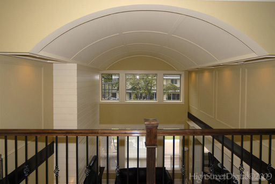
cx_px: 138
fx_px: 138
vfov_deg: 67.5
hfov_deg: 90.0
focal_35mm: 18
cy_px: 92
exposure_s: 1/60
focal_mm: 12
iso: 100
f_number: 4.5
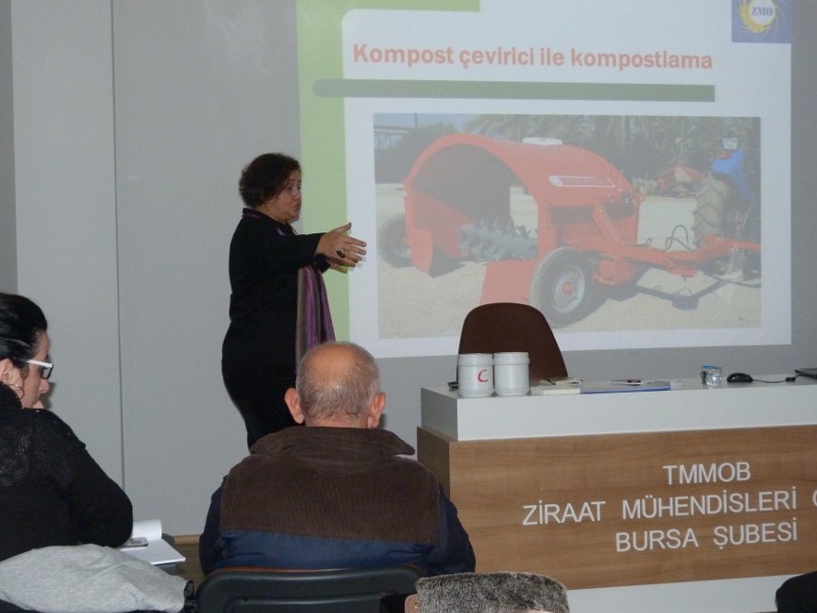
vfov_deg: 28.0
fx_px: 1228
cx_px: 420
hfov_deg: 36.8
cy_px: 319
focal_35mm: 52
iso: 250
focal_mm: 8.1
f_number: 3.2
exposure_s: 1/60
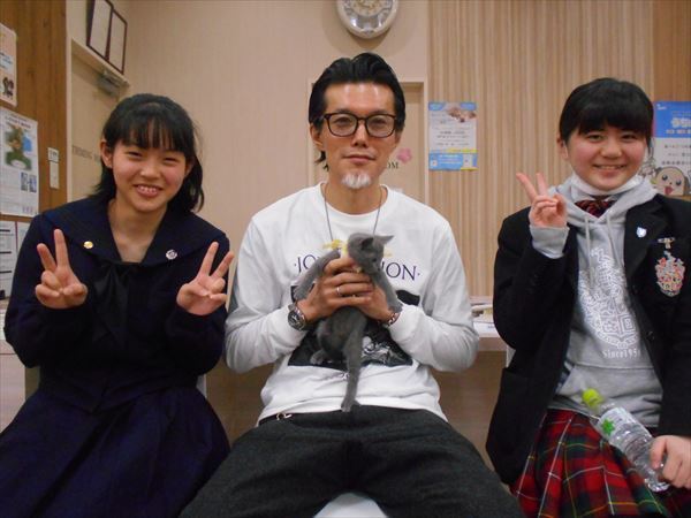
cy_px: 259
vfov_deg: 46.8
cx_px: 346
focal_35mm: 30
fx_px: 599
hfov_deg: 60.0
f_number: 3.4
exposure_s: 1/160
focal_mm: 5.1
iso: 800
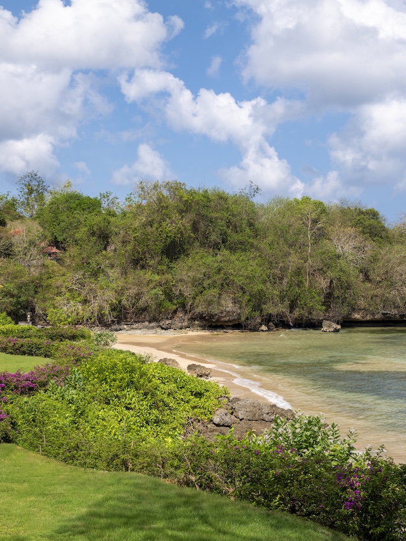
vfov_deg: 39.6
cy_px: 270
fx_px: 750
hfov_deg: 30.2
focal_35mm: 48
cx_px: 245
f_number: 11
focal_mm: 33
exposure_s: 1/250
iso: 200
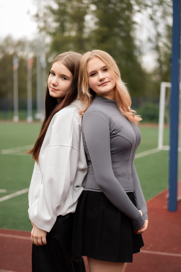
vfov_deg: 36.2
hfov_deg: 24.6
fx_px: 415
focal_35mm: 55
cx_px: 90
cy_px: 136
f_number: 2
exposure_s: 1/200
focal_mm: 55
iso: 100
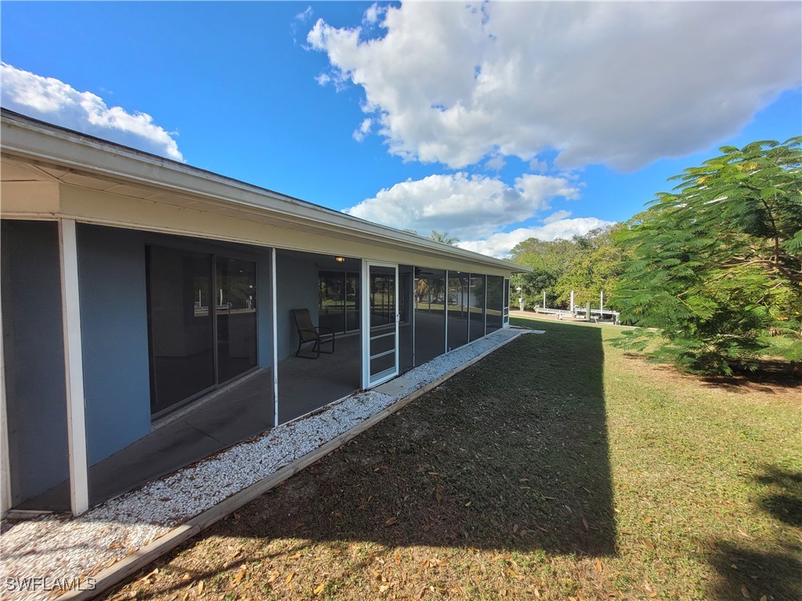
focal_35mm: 13
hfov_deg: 106.2
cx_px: 401
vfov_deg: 89.9
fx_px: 301
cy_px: 300
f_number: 2.2
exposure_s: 1/818
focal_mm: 1.74
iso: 40
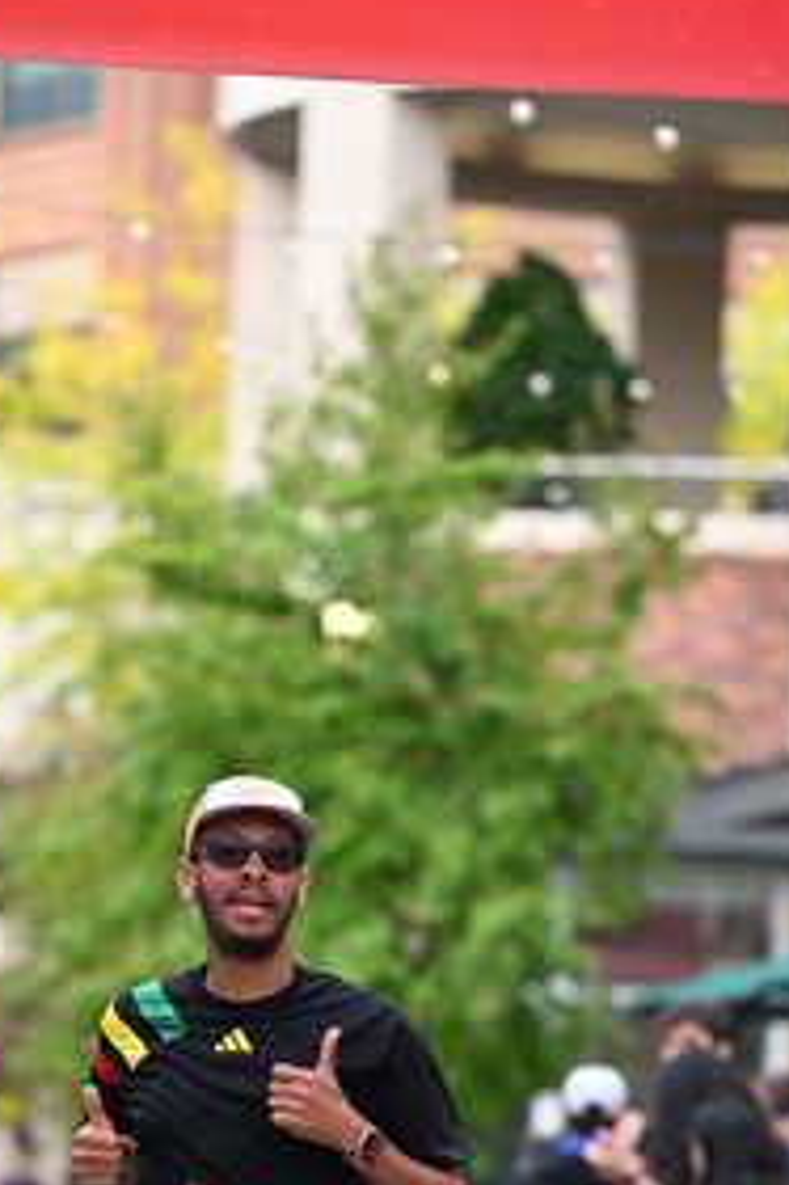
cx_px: 373
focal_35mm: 245
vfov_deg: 8.4
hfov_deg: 5.6
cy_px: 898
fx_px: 8064
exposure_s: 1/1600
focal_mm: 125
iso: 1000
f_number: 2.8
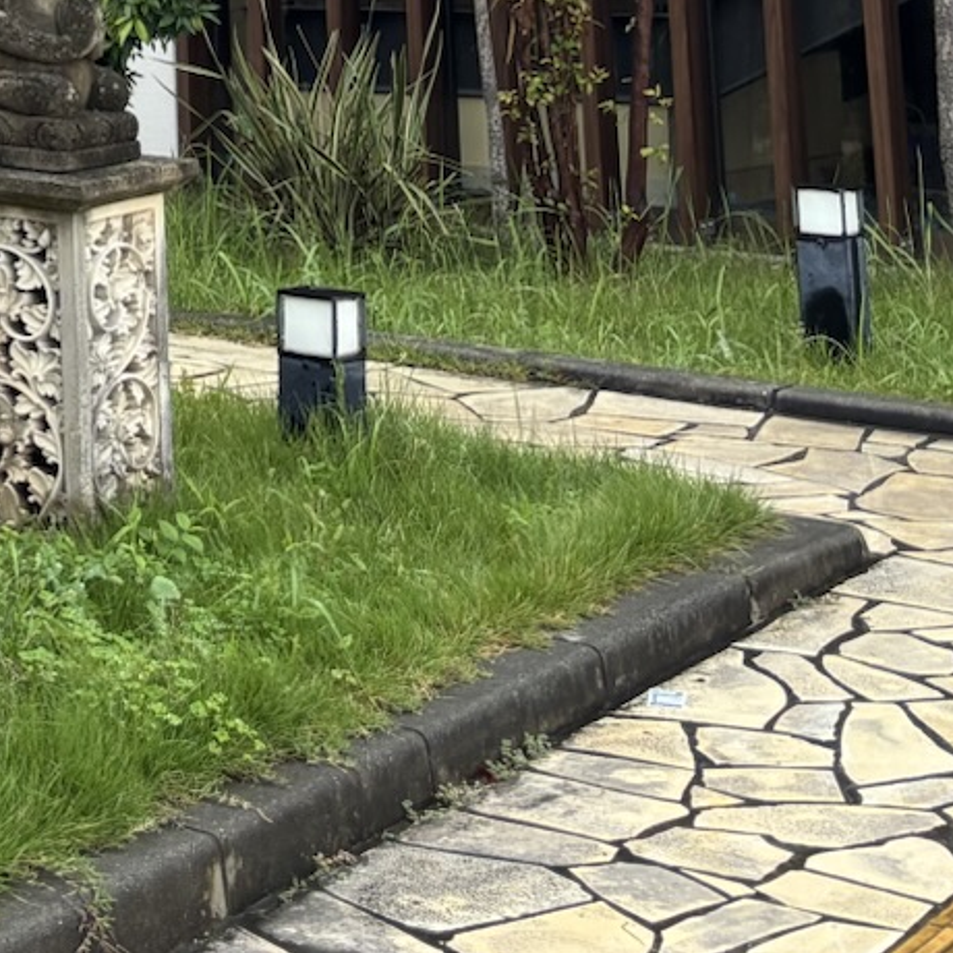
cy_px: -574
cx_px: -733
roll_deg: -0.9
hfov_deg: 15.2
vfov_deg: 15.7
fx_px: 3115
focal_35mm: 100
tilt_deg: +6.7
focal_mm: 5.96
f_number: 1.6
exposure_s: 1/121
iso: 50
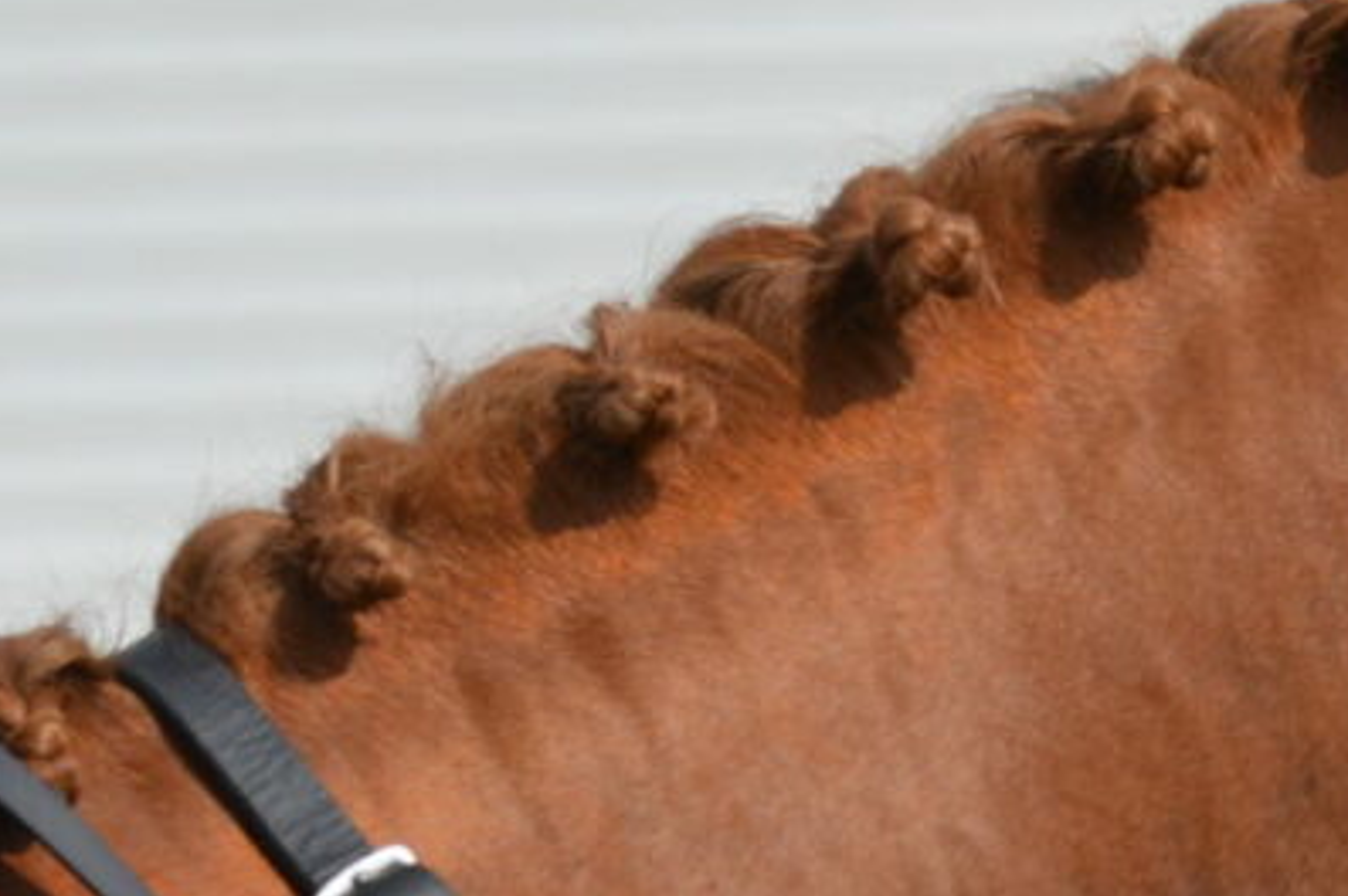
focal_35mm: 718
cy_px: 1147
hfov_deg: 2.9
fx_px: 26844
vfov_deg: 1.9
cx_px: 2173
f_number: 6.3
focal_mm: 95
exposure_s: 1/640
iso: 100
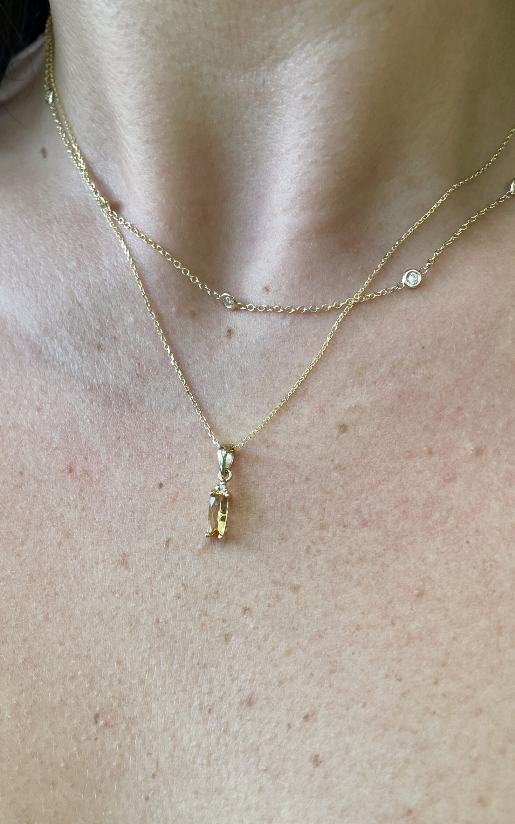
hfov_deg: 41.7
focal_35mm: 30
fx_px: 674
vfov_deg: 62.9
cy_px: 432
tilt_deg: -29.5
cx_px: 221
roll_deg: -1.4
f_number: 1.6
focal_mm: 4.2
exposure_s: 1/120
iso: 64
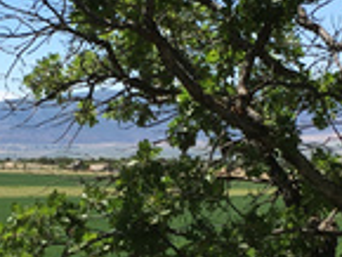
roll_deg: +1.9
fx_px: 1266
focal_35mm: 128
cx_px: 97
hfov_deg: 15.3
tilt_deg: -2.2
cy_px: 224
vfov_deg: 11.5
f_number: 2.2
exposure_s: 1/1451
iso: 25
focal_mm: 4.15
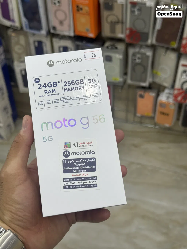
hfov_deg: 30.3
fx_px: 346
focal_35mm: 48
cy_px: 124
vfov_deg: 39.7
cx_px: 94
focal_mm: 6.76
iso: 64
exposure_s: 1/1366
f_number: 1.78
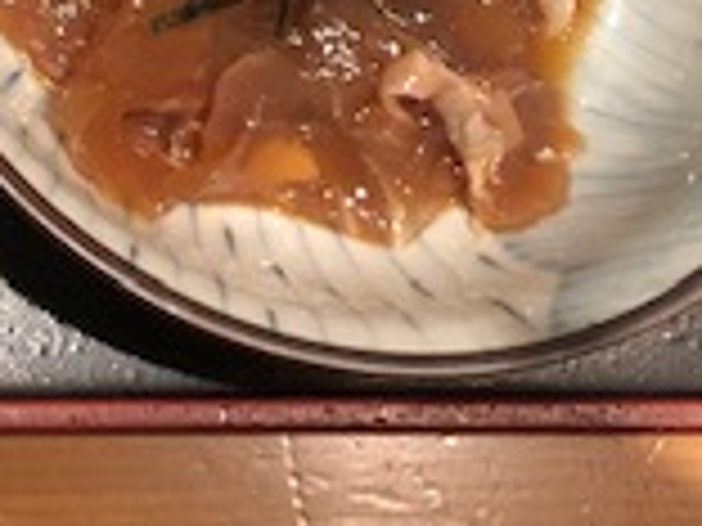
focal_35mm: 115
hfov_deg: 15.5
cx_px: -428
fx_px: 2332
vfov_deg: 11.8
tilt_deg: -71.1
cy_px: -445
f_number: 1.8
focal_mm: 3.99
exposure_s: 1/17
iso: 40
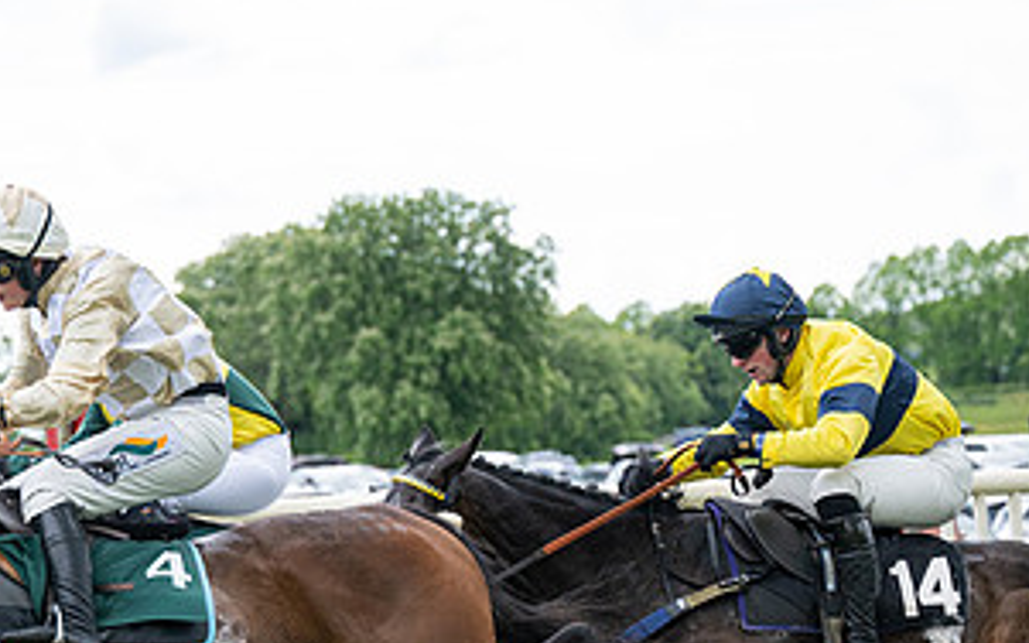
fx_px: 4879
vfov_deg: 7.5
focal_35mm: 174
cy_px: 662
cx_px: 245
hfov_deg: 12.0
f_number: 2.8
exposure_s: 1/2500
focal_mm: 70
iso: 400
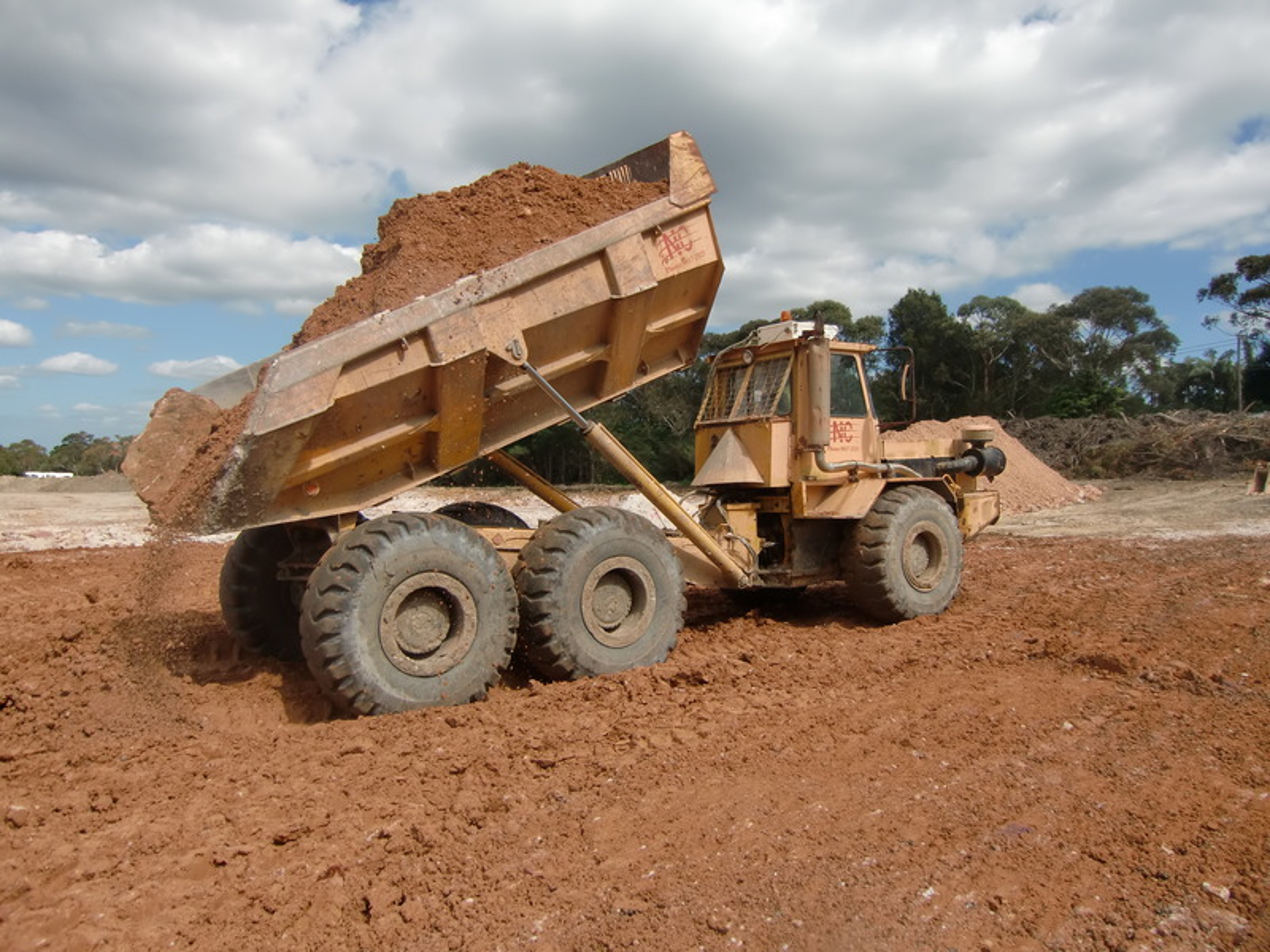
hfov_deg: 71.6
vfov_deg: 56.8
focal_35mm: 24
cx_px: 635
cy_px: 476
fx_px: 881
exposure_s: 1/1000
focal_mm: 4.3
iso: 64
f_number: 3.2
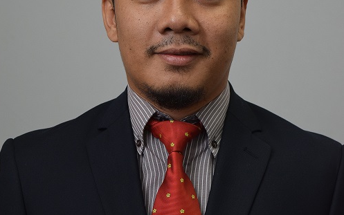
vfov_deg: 10.3
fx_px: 1189
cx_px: 172
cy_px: 67
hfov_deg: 16.5
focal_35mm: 127
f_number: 5.6
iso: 640
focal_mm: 55
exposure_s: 1/50
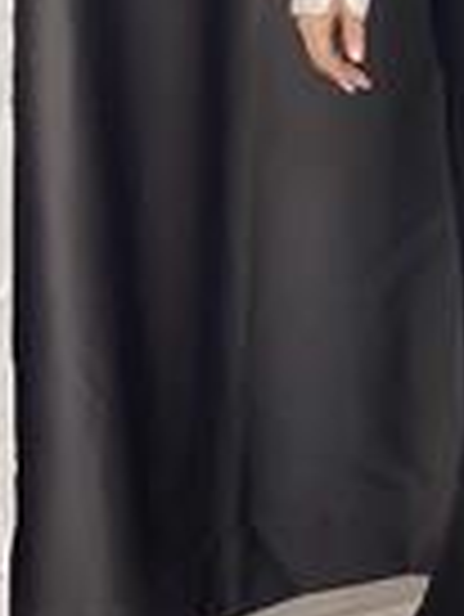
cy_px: -20
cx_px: 667
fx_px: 2802
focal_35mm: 157
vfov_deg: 12.4
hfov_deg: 9.2
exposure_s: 1/100
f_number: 2
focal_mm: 6
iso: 160
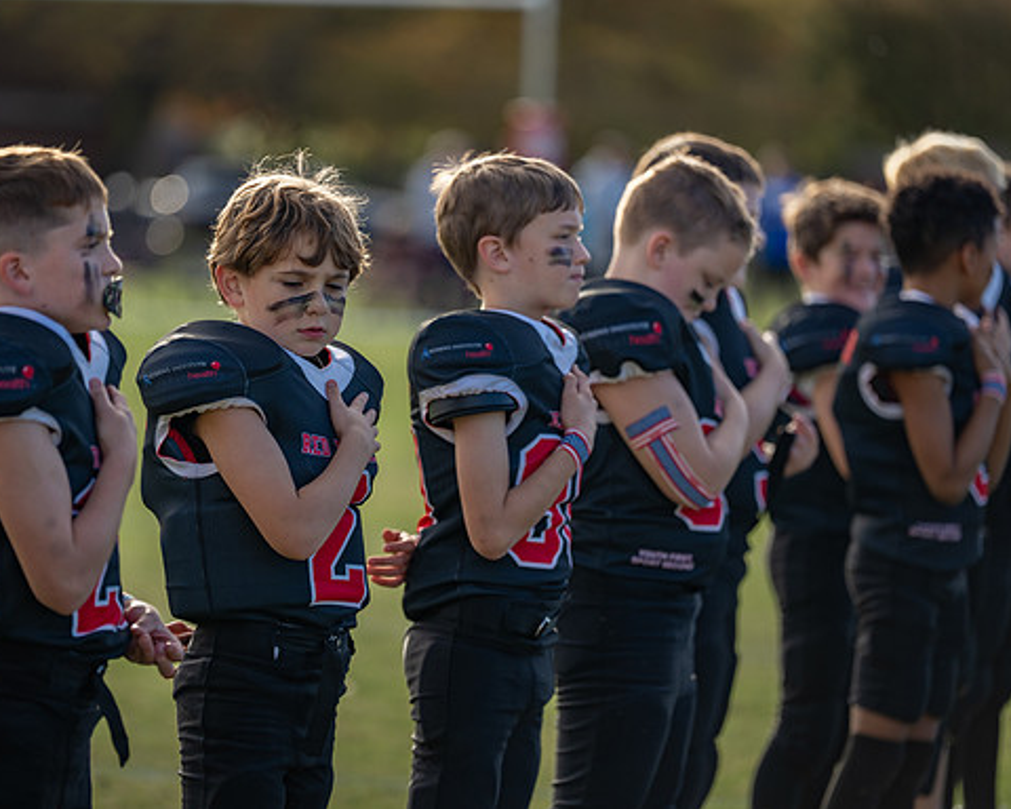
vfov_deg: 8.0
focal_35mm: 193
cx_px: 411
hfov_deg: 10.0
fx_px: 5775
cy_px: 403
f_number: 2.8
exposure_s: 1/640
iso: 100
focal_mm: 170
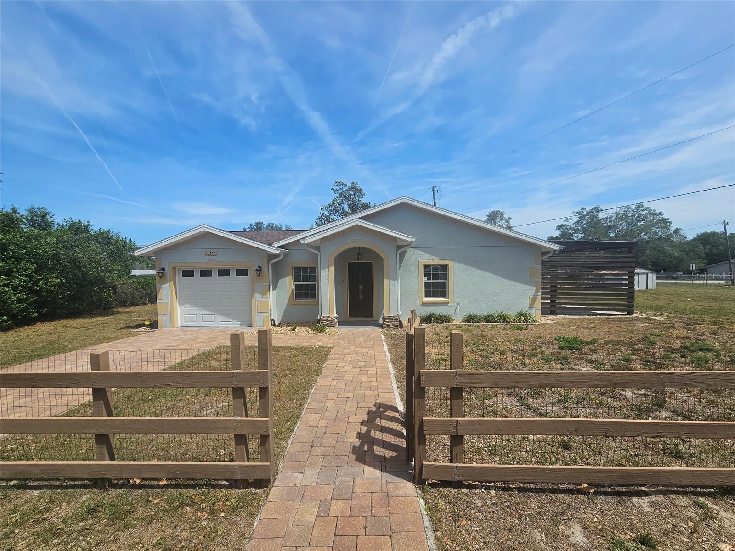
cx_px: 368
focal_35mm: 13
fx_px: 276
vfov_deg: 89.9
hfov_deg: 106.2
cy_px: 276
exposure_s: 1/2953
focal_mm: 2.2
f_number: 2.2
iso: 50
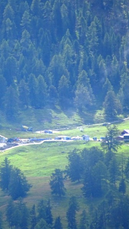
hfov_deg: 1.2
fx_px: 6390
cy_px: 114
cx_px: -18
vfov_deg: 2.1
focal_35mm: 1050
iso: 80
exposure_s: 1/250
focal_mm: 123
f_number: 6.4
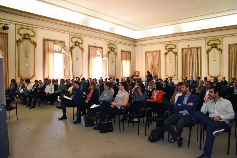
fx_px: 178
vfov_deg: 47.9
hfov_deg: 67.4
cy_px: 79
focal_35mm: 27
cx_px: 118
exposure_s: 1/60
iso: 1600
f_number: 5
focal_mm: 18
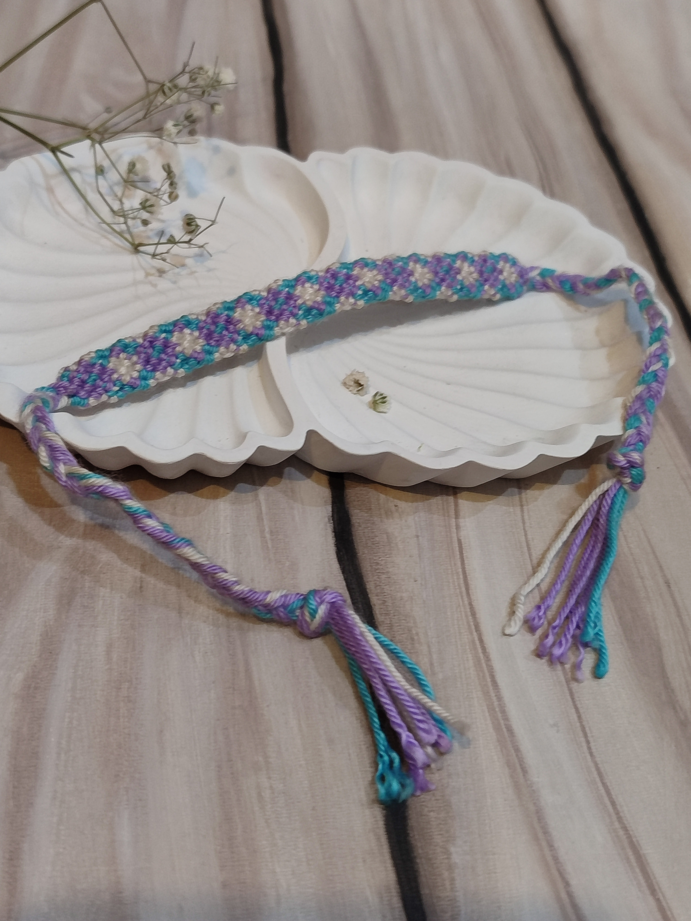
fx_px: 665
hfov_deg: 54.9
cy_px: 460
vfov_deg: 69.4
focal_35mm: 25
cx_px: 346
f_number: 1.89
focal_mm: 5.95
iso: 778
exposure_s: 1/33
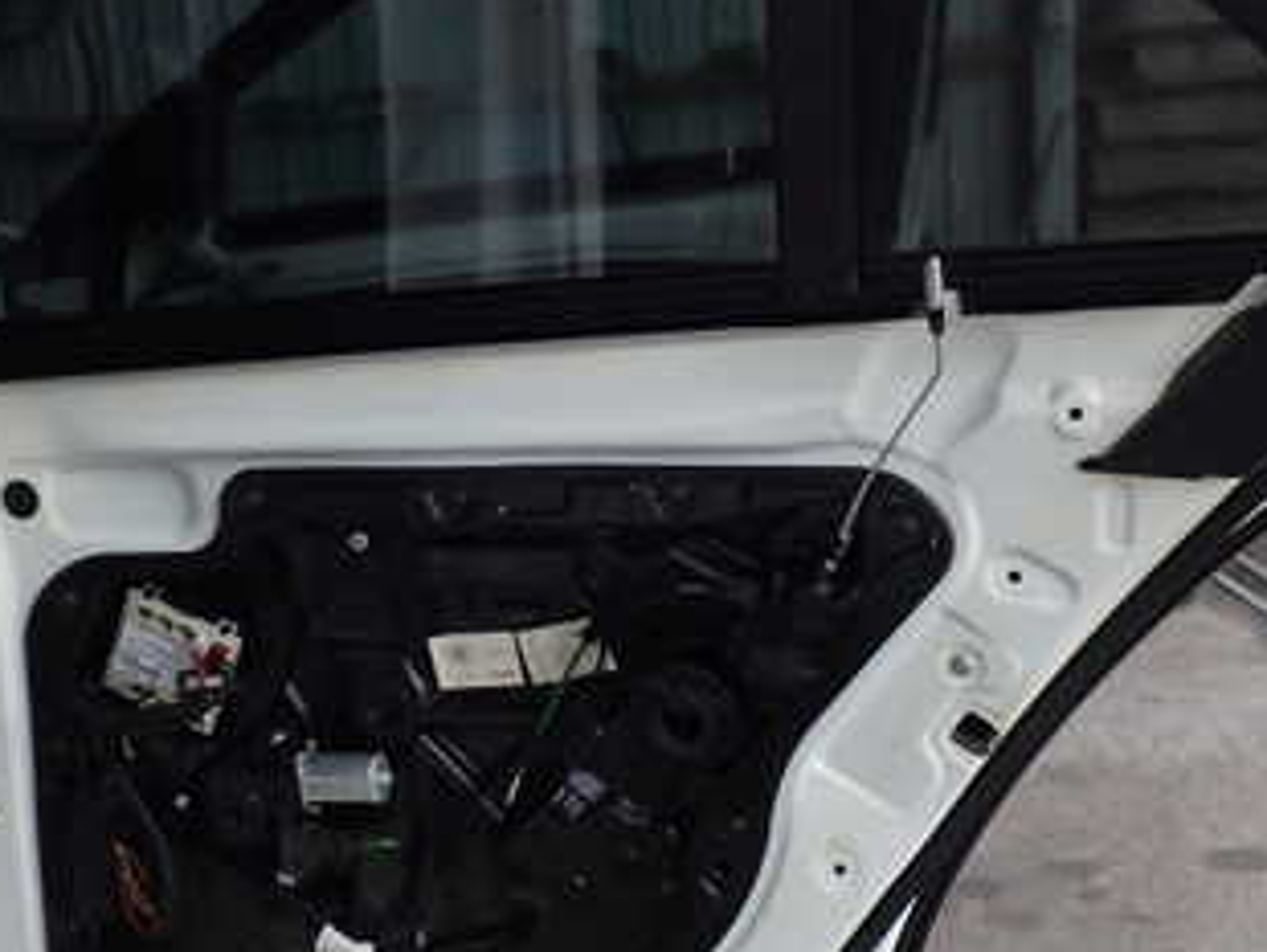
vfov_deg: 25.3
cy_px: 478
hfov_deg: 33.2
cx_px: 613
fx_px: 2125
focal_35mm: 58
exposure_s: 1/250
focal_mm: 5.4
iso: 100
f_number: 3.2
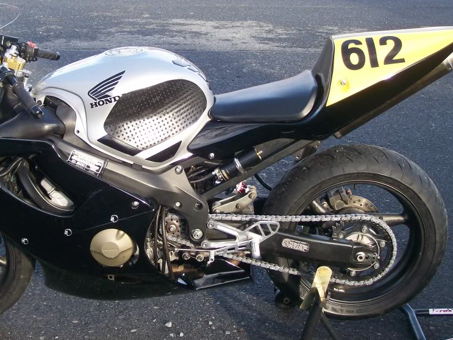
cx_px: 158
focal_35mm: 62
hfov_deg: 31.0
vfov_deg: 23.6
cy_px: 148
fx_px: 811
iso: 80
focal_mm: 7.6
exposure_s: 1/175
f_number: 3
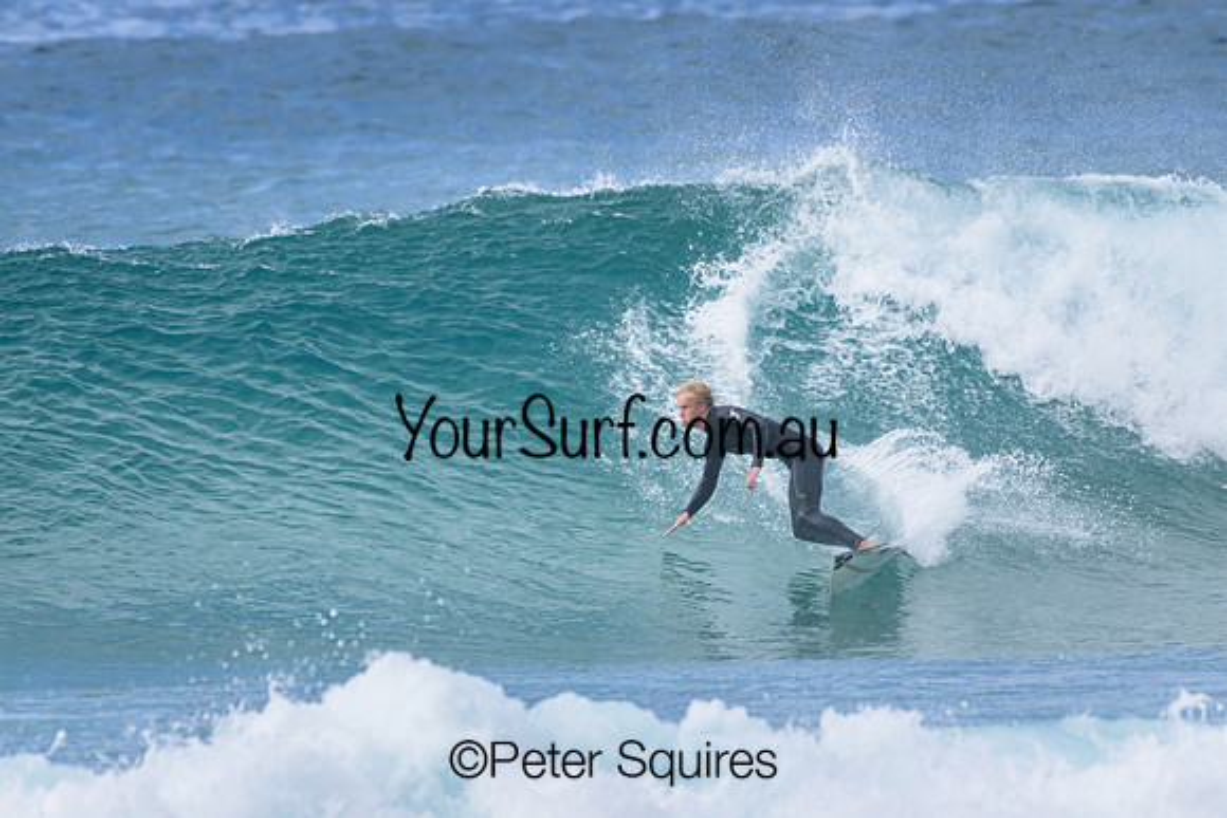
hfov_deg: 2.1
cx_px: 614
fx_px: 34090
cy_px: 409
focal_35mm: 1000
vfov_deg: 1.4
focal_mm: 1000
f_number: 11
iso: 1600
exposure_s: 1/2000
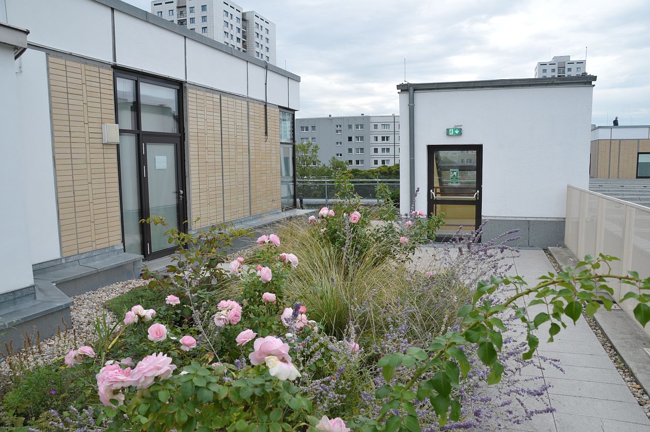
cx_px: 325
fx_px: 487
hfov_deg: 67.4
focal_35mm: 27
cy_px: 216
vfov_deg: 47.8
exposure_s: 1/250
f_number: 8
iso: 200
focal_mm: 18
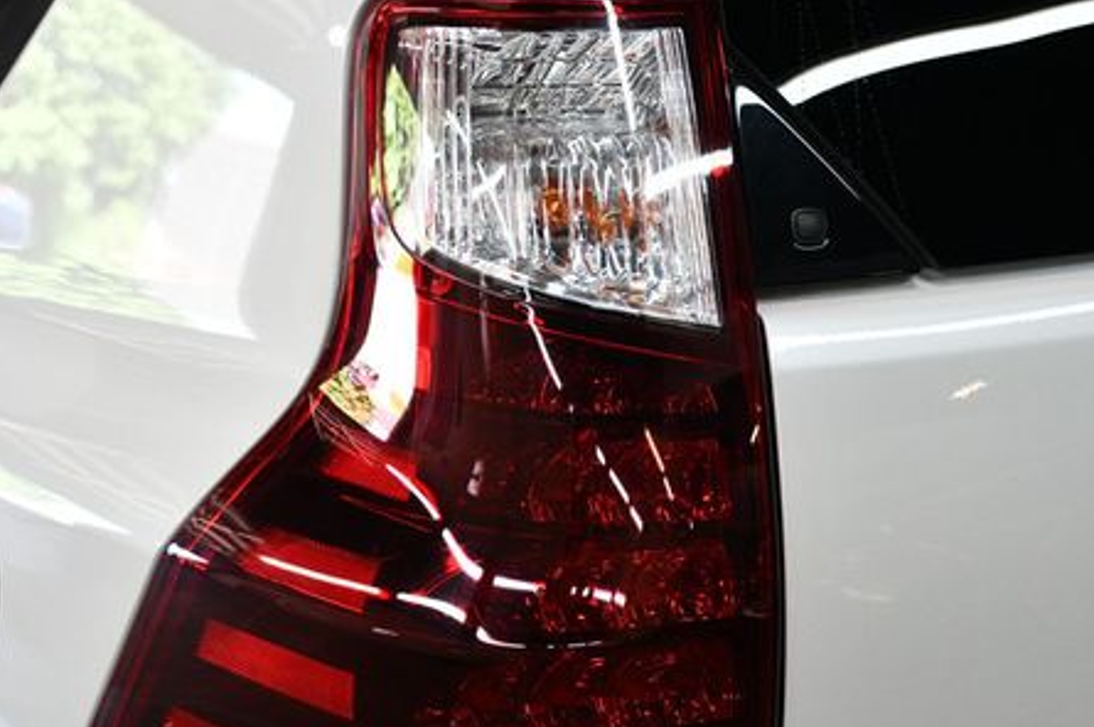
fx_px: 2095
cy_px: 435
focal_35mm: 69
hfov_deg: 29.2
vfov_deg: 19.7
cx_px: 664
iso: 1100
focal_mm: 32
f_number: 4
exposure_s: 1/125
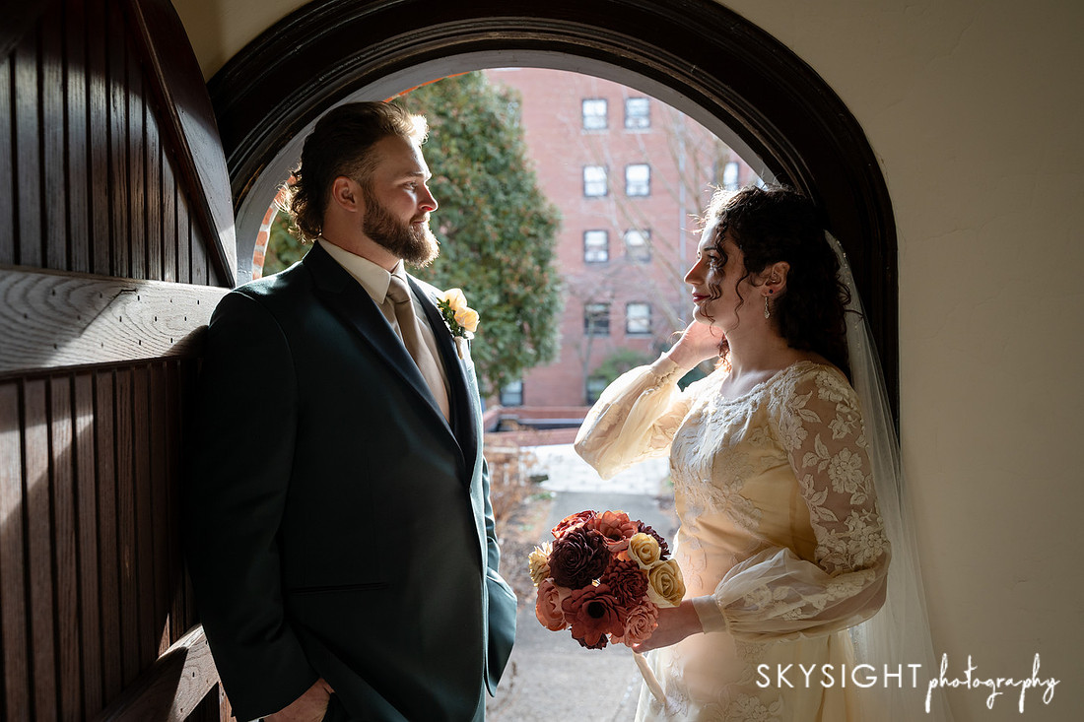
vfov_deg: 37.0
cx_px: 542
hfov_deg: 53.4
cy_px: 361
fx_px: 1078
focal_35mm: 36
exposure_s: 1/320
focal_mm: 35
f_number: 3.5
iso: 640
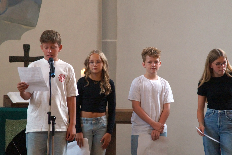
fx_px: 1159
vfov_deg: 7.6
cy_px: 78
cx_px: 116
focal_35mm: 180
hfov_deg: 11.4
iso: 3200
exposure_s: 1/100
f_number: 5.6
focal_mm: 120
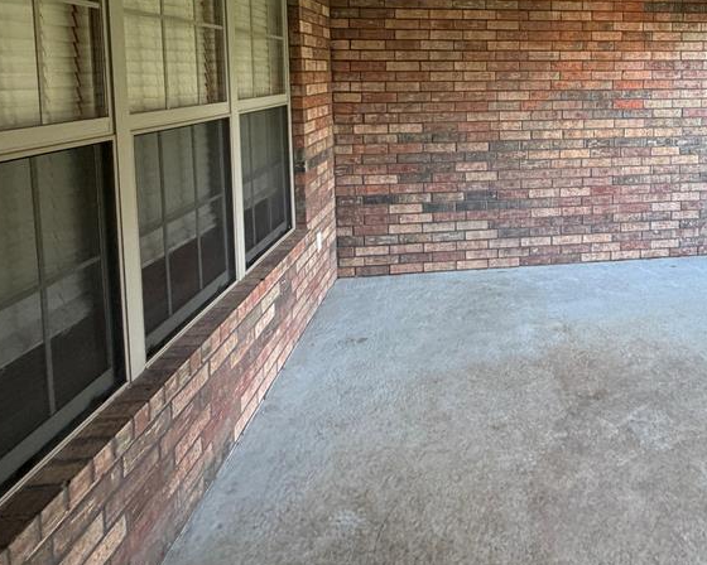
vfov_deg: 52.8
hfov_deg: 63.2
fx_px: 523
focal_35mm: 25
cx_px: 548
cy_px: 107
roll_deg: +0.0
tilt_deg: -4.2
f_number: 2.2
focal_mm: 2.22
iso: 320
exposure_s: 1/60
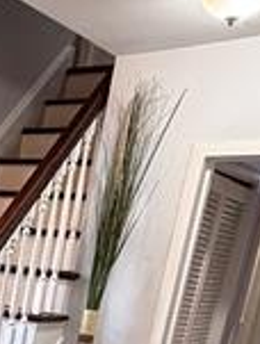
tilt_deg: -15.9
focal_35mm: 71
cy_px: 435
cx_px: -235
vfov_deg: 24.3
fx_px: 708
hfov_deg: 16.6
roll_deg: -5.1
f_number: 2.2
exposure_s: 1/60
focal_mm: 2.22
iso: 400
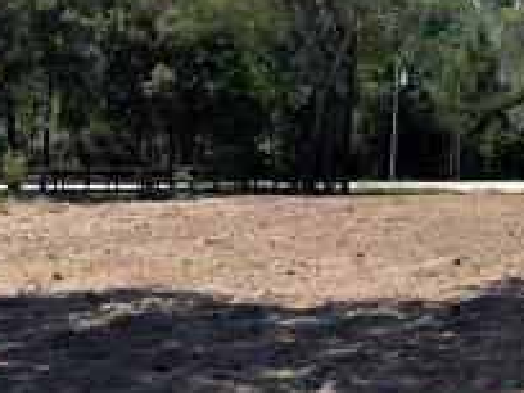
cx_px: 706
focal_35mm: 102
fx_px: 1544
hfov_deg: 17.8
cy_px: -205
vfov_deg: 13.6
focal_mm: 4.2
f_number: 1.6
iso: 32
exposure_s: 1/4651
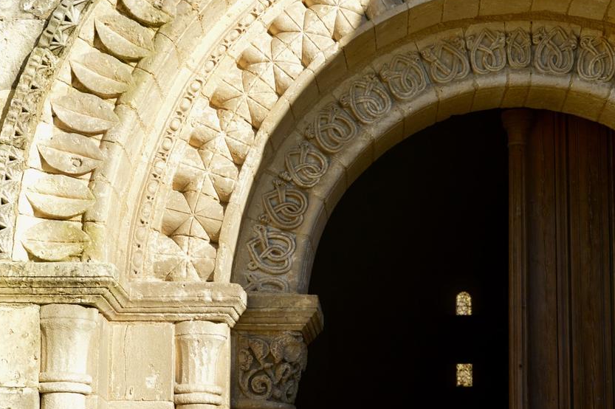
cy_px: 213
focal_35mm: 106
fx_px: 1802
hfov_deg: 19.4
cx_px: 286
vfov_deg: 13.0
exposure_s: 1/320
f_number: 10
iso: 400
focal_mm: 65
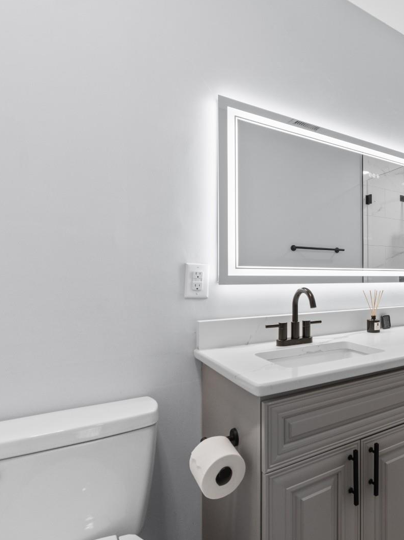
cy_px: 272
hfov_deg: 52.4
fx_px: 342
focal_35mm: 22
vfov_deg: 76.4
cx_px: 376
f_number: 4.5
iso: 100
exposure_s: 1/13
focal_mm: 10
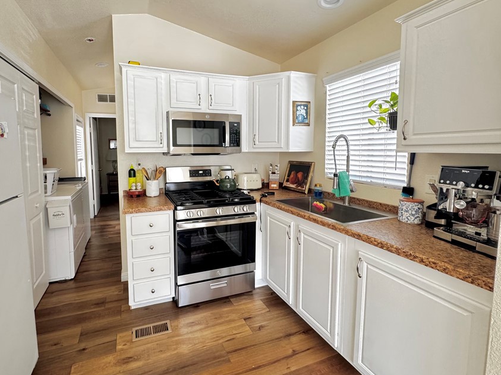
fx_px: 246
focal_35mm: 17
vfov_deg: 74.5
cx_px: 214
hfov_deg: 90.4
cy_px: 170
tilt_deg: -5.7
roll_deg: +0.2
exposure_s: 1/60
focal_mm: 2.22
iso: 400
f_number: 2.2
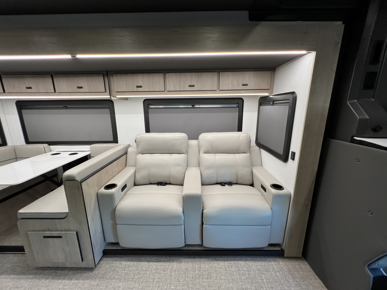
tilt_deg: -16.0
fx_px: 145
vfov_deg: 89.9
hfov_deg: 106.2
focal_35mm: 13
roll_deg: +2.4
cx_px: 194
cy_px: 145
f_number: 1.8
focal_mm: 1.57
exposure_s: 1/99
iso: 160
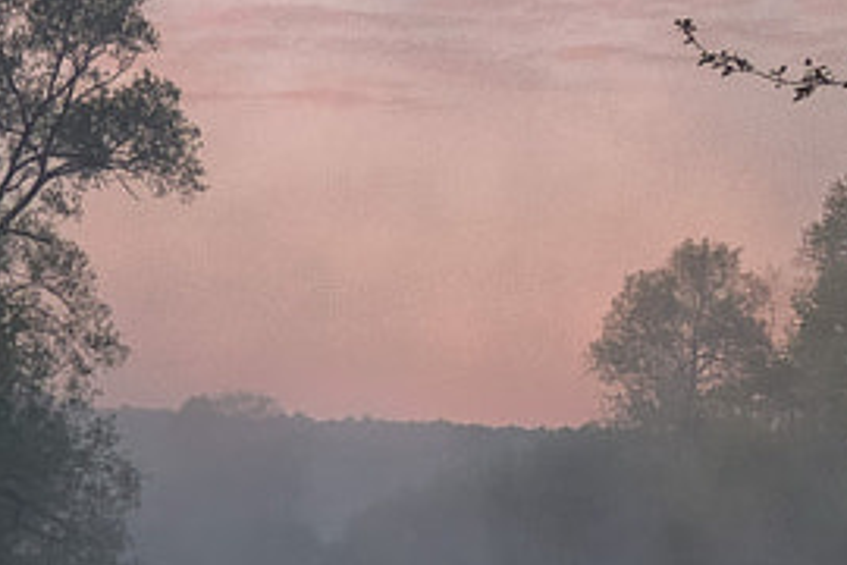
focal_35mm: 172
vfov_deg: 7.8
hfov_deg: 11.8
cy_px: 885
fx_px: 4046
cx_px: -9
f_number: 11
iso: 400
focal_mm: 19.1
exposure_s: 1/70
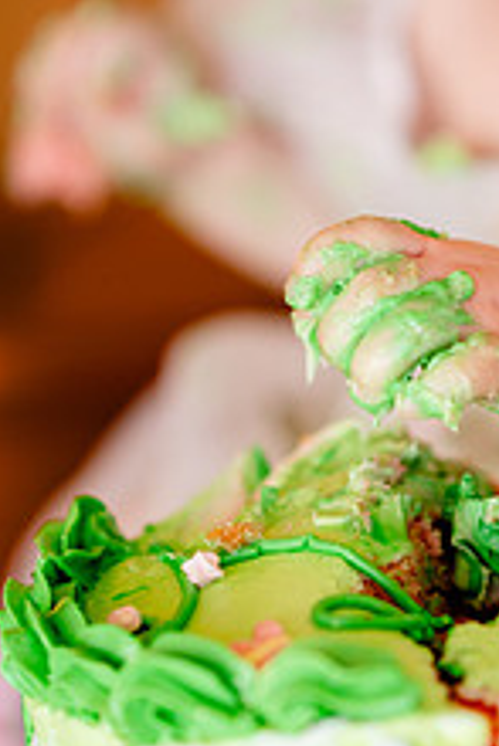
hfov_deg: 7.9
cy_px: 380
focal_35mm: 174
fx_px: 3612
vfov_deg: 11.8
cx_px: 475
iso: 250
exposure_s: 1/400
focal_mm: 85
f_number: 2.2
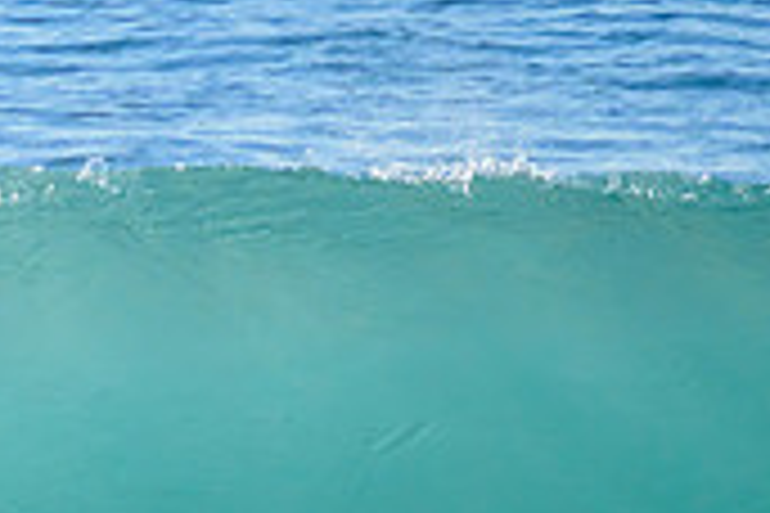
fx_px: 67626
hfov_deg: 0.7
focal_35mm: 3162
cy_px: 537
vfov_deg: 0.4
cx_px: -360
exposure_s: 1/2000
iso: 1250
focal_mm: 800
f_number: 11
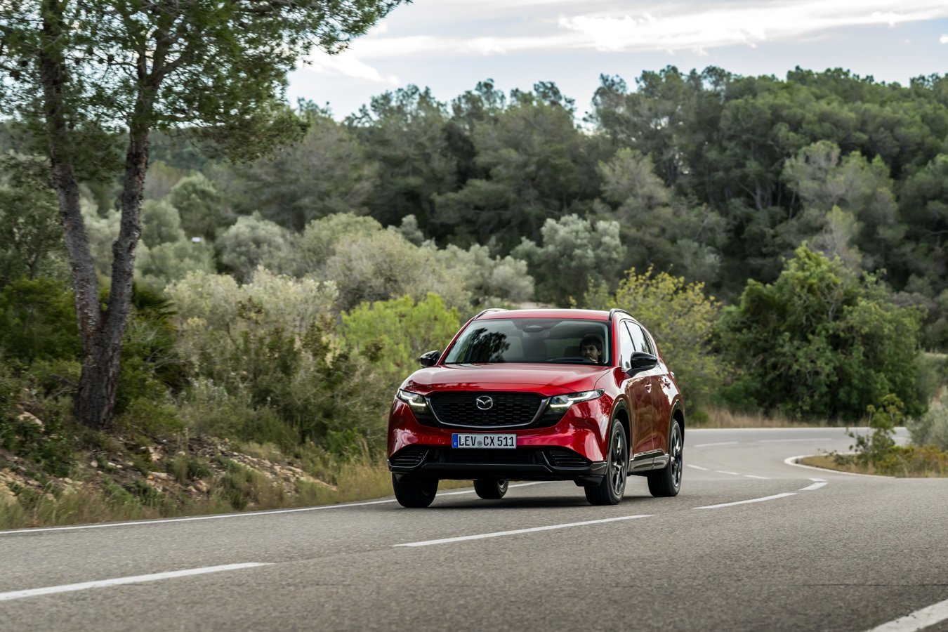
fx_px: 2528
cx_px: 474
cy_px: 316
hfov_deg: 21.2
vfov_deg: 14.3
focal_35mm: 96
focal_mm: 96
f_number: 5
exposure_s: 1/320
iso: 400
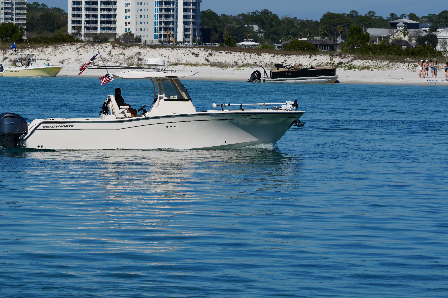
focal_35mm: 292
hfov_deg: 7.1
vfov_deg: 4.7
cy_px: 99
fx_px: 3633
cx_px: 176
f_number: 11
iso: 100
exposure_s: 1/400
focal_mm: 200
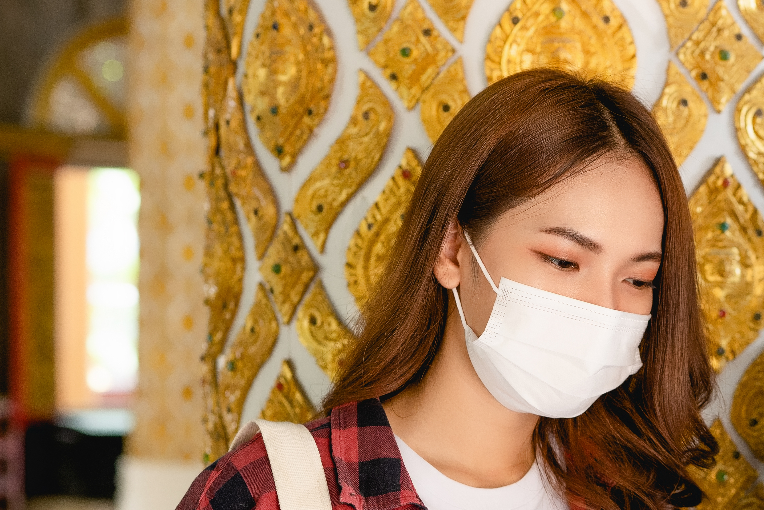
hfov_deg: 17.6
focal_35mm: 112
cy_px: 395
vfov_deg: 12.2
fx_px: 2377
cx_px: 845
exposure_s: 1/100
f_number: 2.8
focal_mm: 50
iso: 640
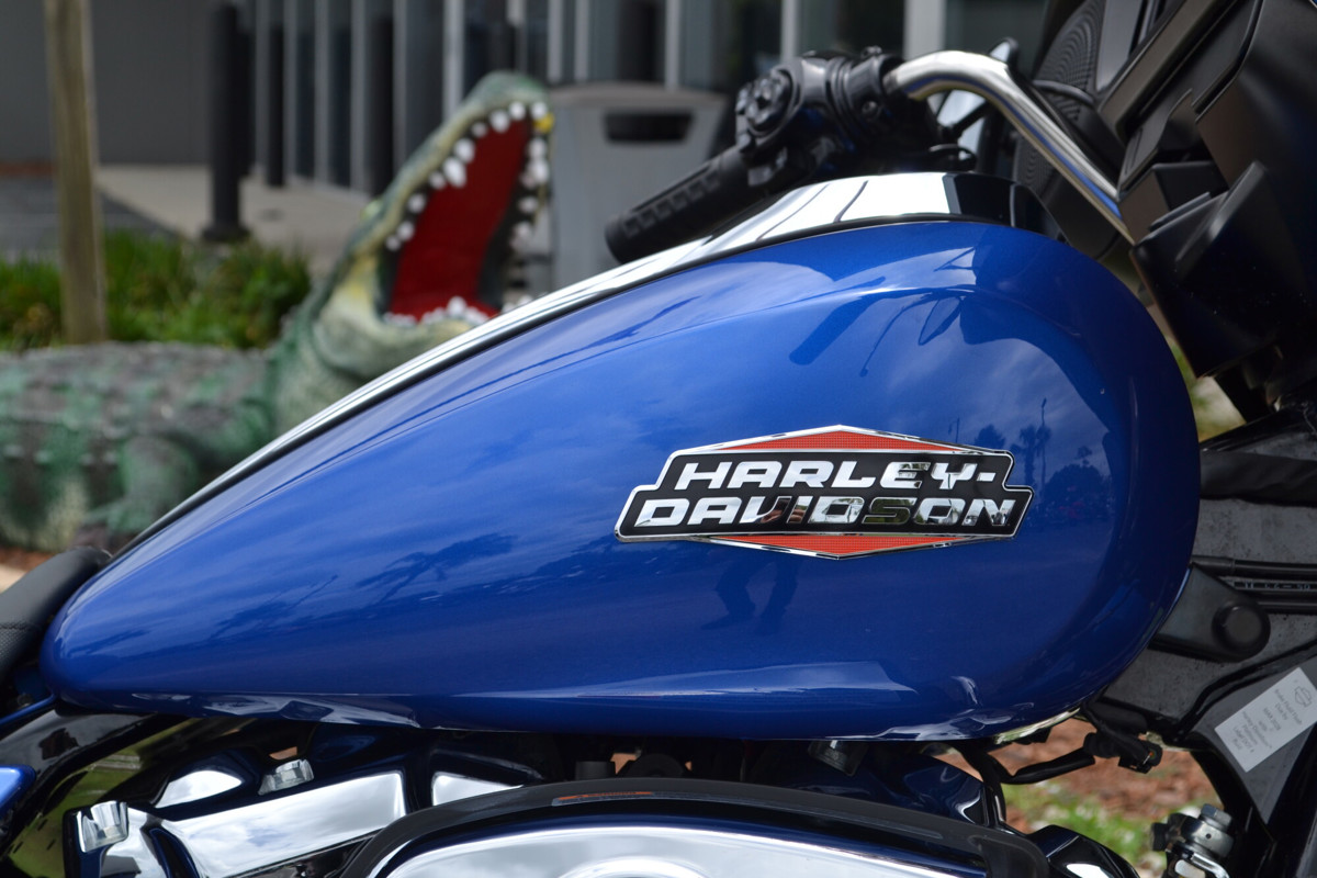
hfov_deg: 28.1
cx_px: 658
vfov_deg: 18.9
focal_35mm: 72
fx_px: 2634
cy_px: 439
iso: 100
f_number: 8
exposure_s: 1/320
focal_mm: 48
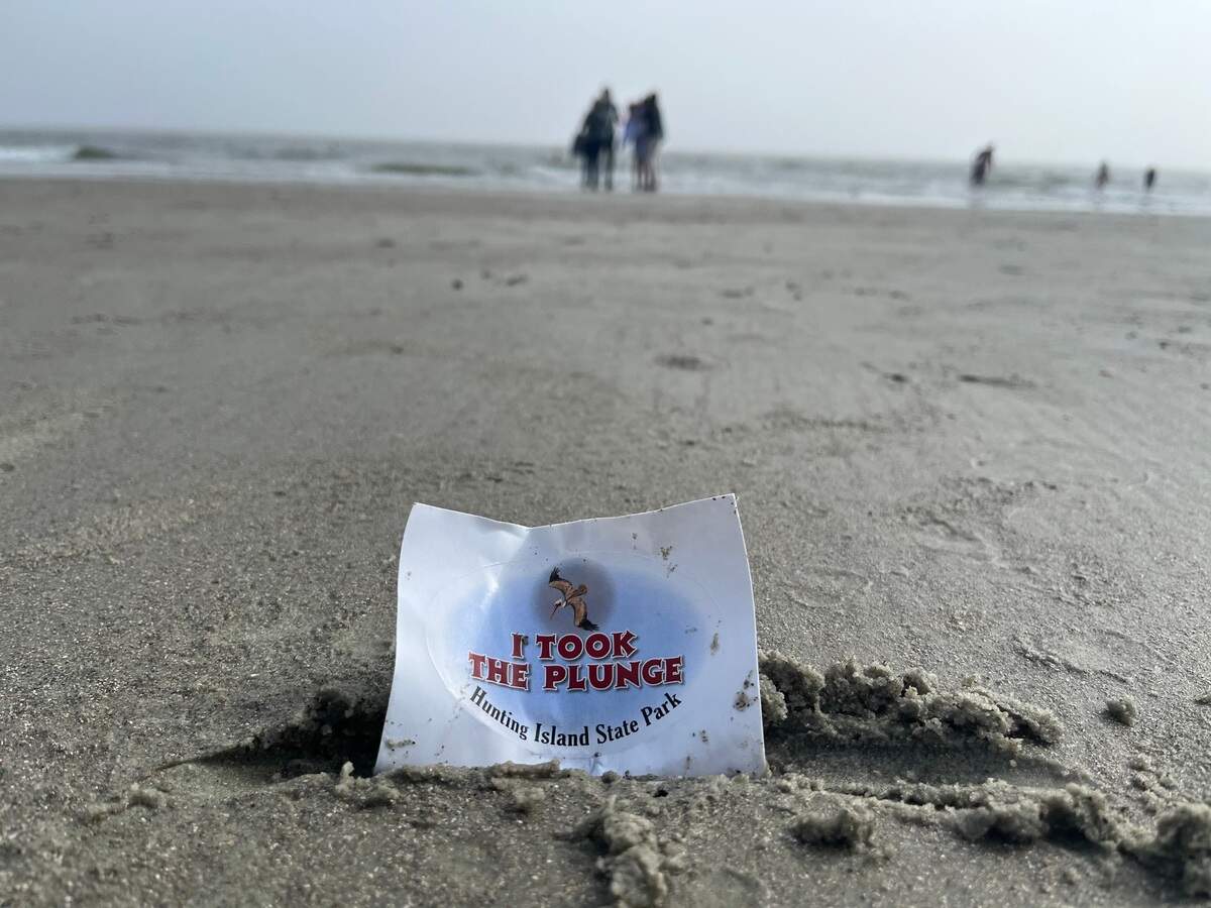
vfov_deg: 53.1
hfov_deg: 67.3
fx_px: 910
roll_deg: -1.8
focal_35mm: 26
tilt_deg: -19.0
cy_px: 454
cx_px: 606
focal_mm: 5.1
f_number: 1.6
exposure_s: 1/5076
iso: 50
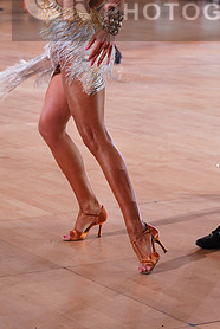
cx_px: 176
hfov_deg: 9.2
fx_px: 1371
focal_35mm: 150
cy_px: 2
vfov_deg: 13.5
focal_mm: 72
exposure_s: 1/160
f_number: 4.5
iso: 1600
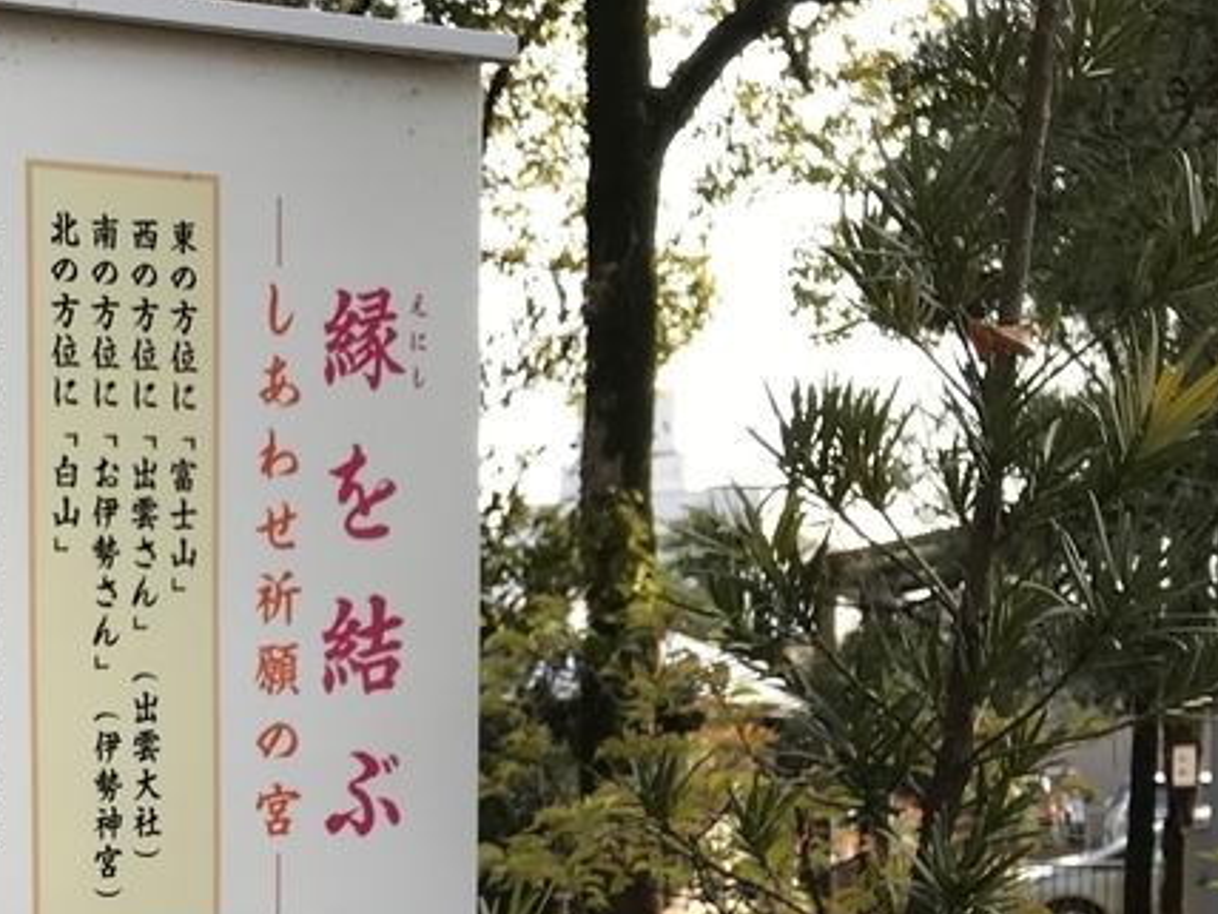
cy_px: 1036
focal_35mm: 67
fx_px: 2357
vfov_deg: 20.7
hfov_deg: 26.3
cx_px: -176
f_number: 1.8
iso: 20
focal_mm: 3.99
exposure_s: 1/509
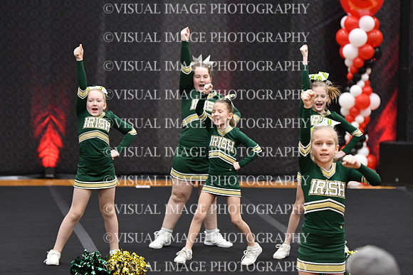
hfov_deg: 10.2
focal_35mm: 202
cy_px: 138
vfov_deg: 6.8
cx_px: 206
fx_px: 2318
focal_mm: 135
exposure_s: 1/800
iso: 5000
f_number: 2.8
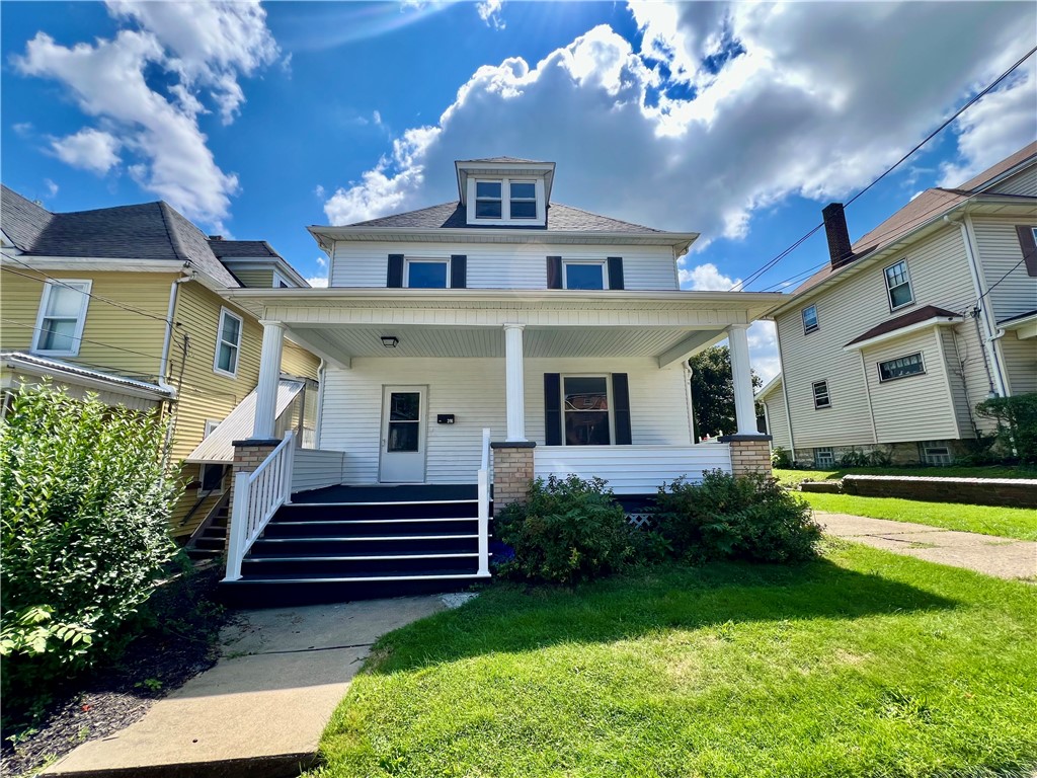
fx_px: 389
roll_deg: +1.2
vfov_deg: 89.9
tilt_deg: +10.7
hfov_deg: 106.2
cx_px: 518
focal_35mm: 13
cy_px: 389
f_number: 1.8
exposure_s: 1/911
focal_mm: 1.57
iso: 32
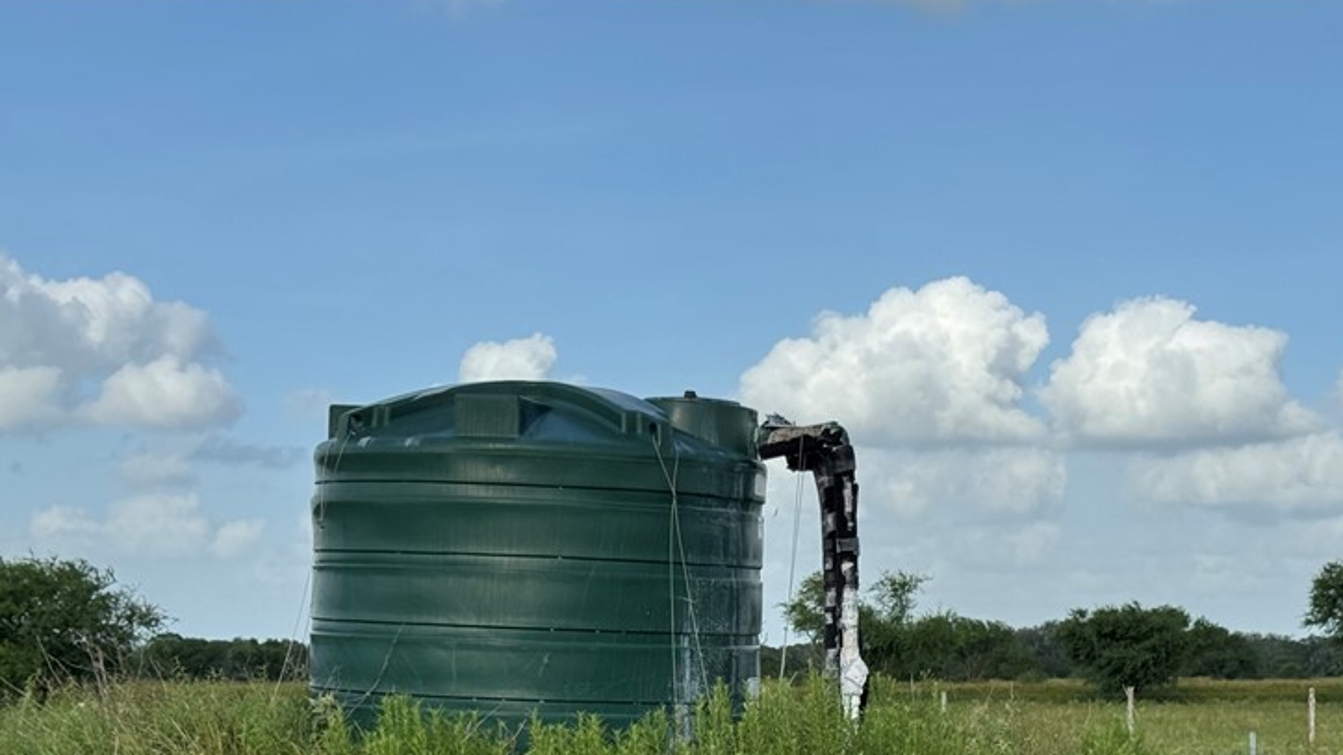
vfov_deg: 16.1
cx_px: 742
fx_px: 2635
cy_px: 707
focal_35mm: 74
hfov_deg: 28.6
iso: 64
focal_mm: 6.76
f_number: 1.78
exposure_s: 1/4310
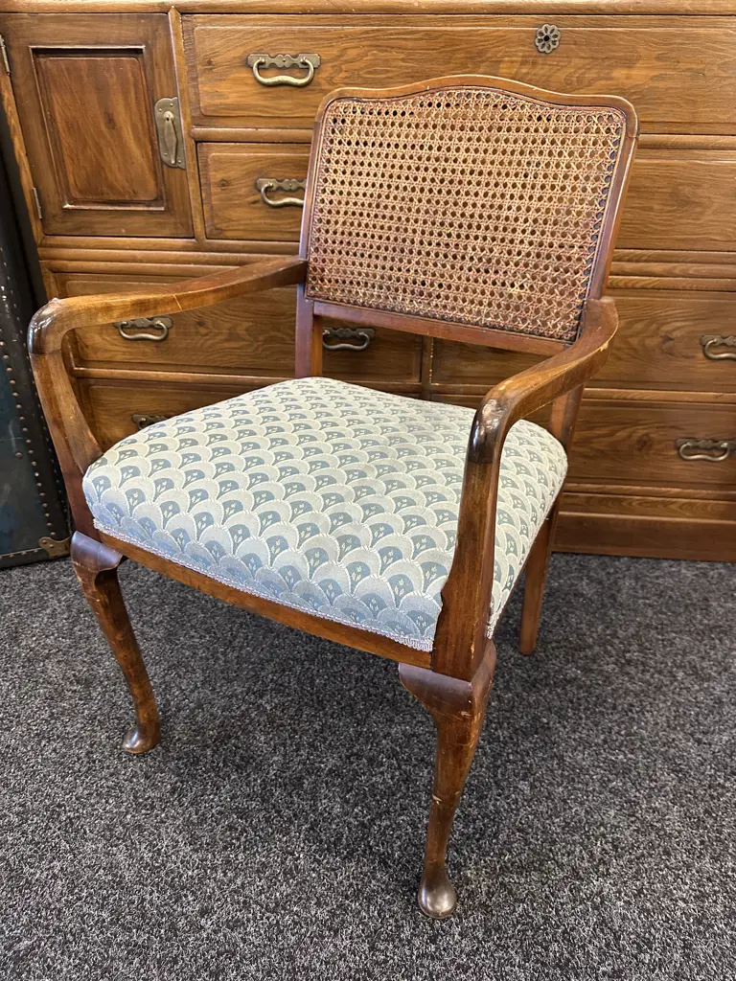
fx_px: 680
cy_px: 490
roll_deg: -1.5
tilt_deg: -30.8
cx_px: 368
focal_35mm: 24
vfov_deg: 71.6
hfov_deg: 56.8
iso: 320
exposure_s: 1/50
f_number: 1.78
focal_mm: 6.86
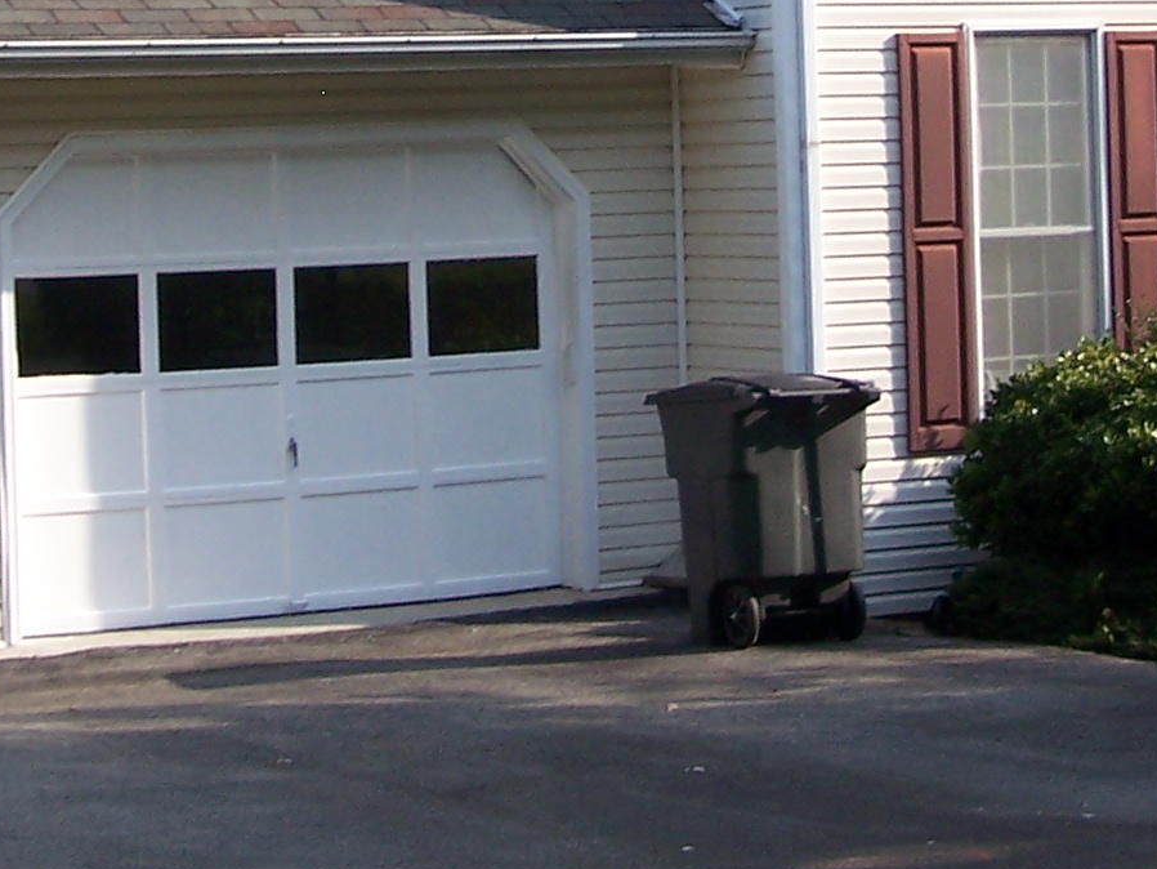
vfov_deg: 13.4
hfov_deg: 18.0
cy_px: -36
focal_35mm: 109
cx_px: 638
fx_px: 3644
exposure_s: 1/640
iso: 80
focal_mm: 6.3
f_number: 2.8
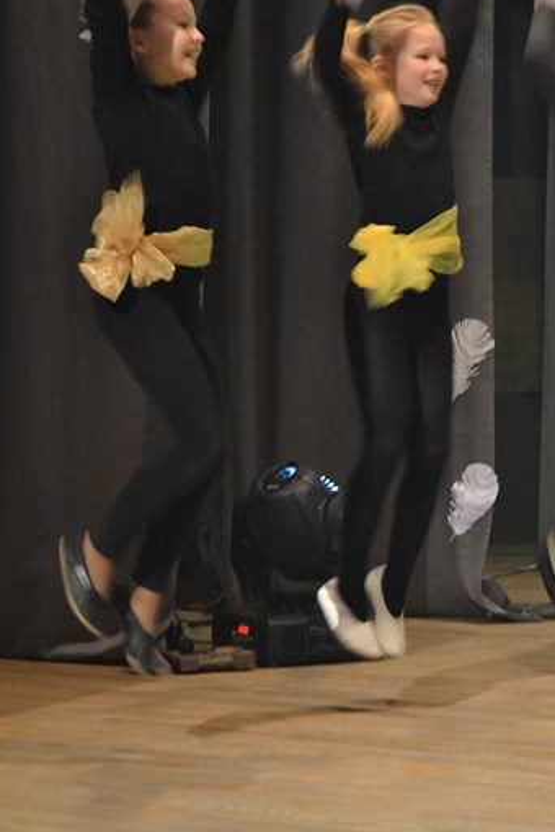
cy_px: 392
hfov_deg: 13.1
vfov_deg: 19.6
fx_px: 2405
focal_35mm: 104
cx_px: 403
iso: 3200
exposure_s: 1/25
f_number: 5.3
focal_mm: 46
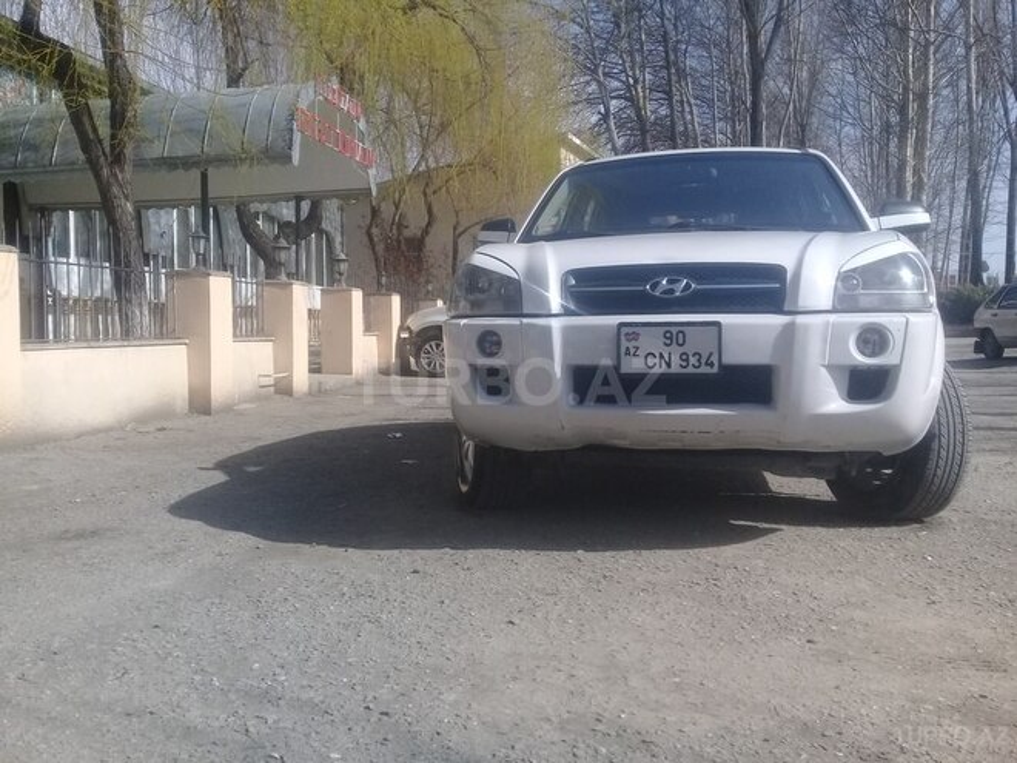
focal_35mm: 31
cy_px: 382
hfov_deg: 58.4
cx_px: 508
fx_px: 911
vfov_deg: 45.4
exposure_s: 1/1391
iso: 50
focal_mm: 3.3
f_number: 2.2
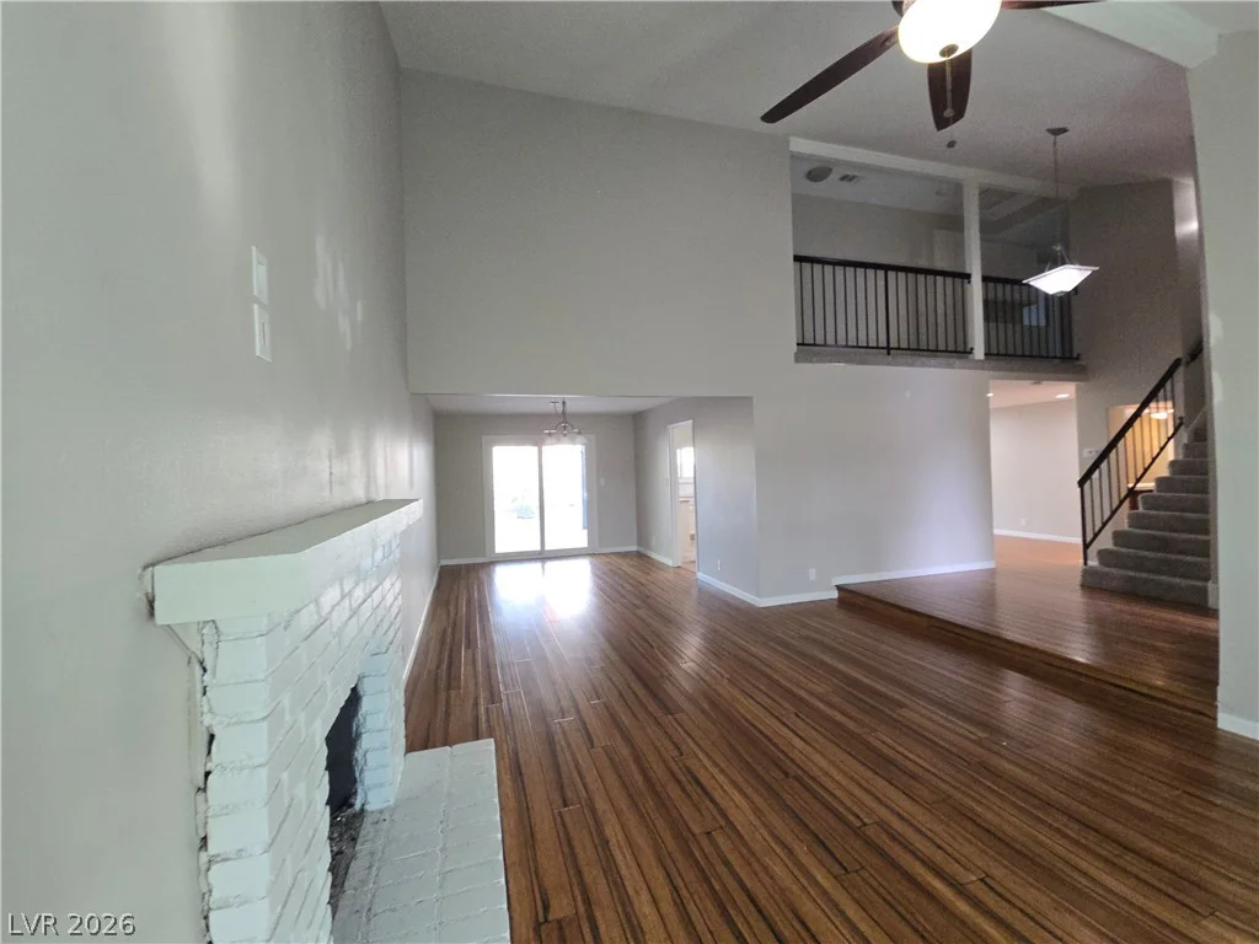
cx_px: 630
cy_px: 472
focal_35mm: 13
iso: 160
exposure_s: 1/60
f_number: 2.2
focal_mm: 2.2
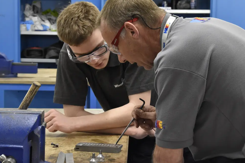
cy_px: 81
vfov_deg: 14.3
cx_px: 113
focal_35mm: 96
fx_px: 651
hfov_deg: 21.3
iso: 4500
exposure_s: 1/100
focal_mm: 55
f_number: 9
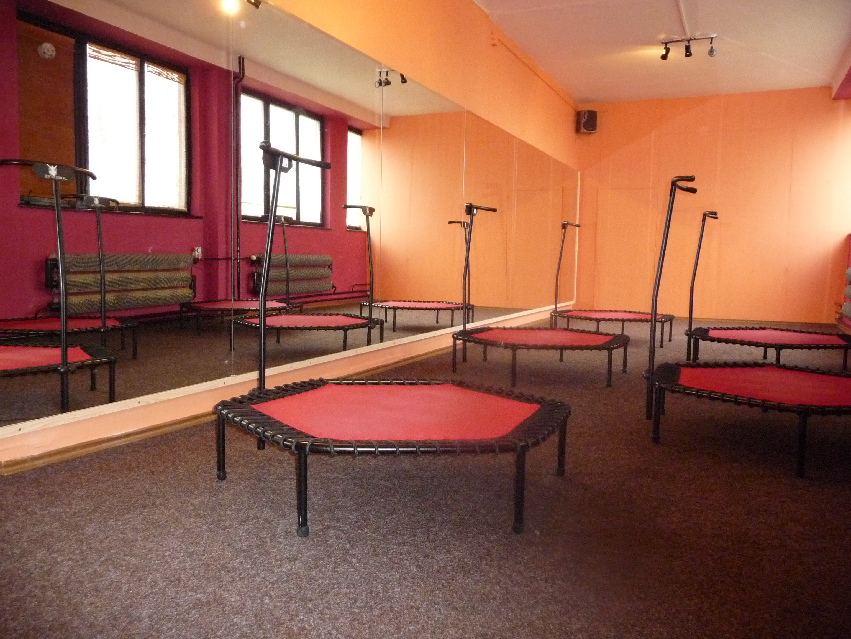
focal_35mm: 28
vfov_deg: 49.7
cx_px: 426
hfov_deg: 63.4
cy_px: 320
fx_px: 688
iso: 800
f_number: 3.3
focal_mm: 4.7
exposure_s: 1/30
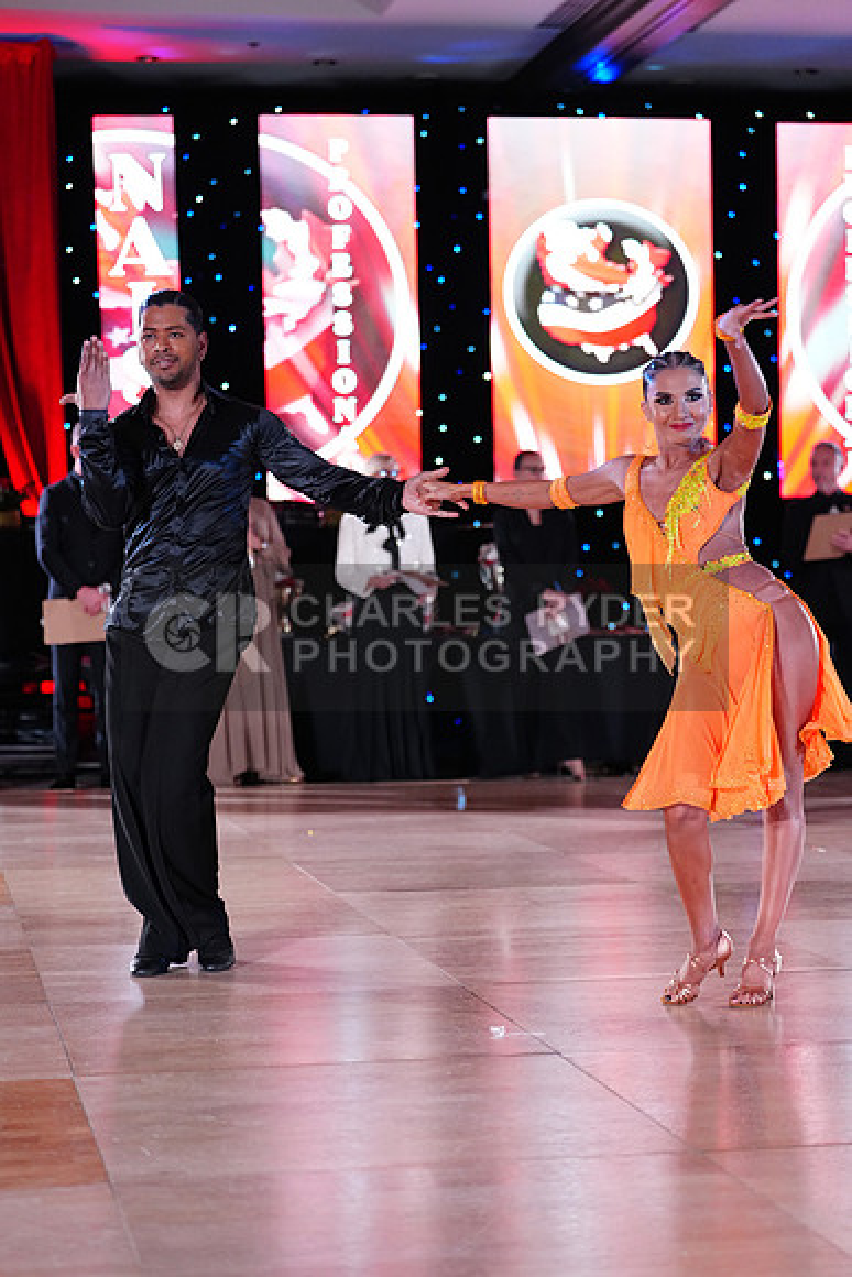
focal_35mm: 72
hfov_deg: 18.9
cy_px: 638
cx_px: 426
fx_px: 2554
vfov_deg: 28.1
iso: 2500
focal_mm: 72
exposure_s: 1/320
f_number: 2.8
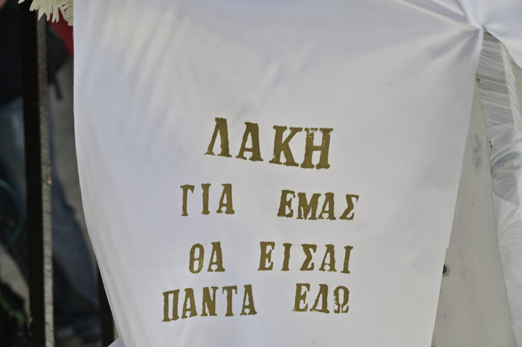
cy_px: 174
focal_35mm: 76
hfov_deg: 26.7
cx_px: 261
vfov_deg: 17.9
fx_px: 1101
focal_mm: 76
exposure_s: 1/800
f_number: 8
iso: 320
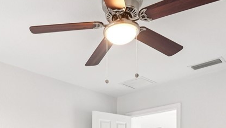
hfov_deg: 51.5
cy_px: 172
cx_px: 70
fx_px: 228
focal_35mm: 38
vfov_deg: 26.0
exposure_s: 1/10
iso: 400
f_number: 8
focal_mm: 14
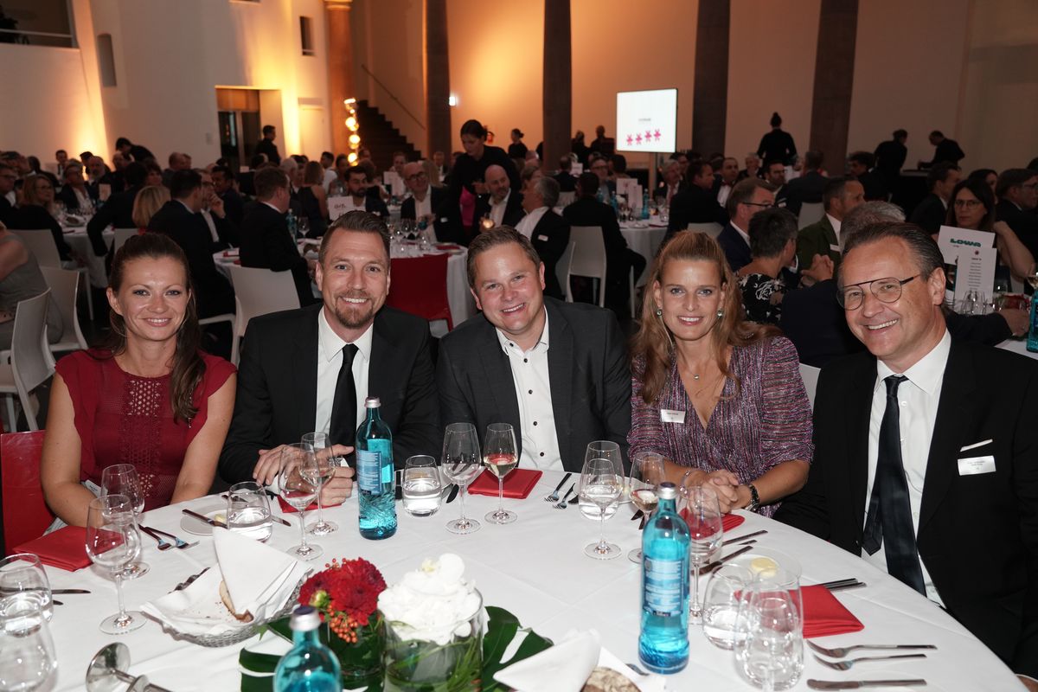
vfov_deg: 43.6
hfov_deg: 61.9
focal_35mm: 30
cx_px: 519
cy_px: 346
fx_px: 865
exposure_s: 1/80
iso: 1600
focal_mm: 30
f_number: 4.5
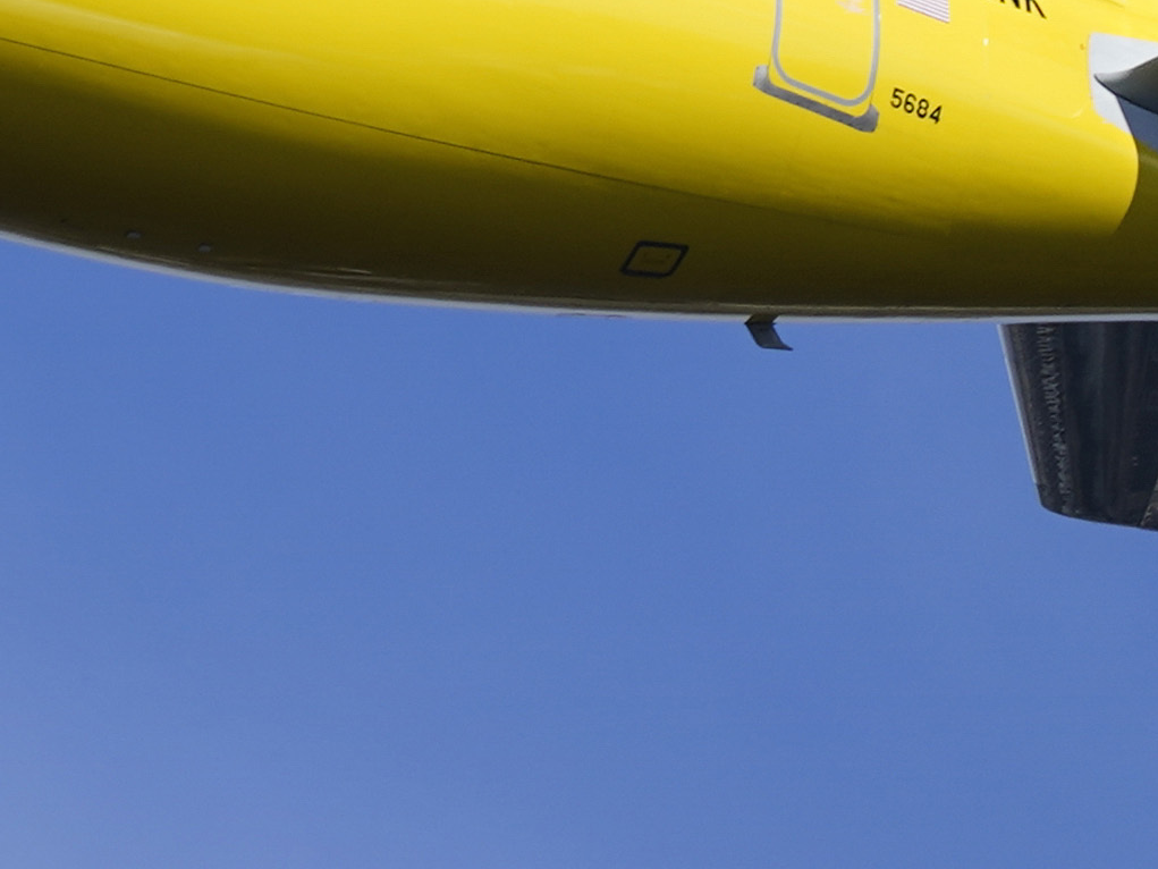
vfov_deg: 0.7
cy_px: -229
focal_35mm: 2124
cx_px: -1143
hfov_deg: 0.9
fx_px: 71062
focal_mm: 376
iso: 100
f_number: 5.6
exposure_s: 1/800
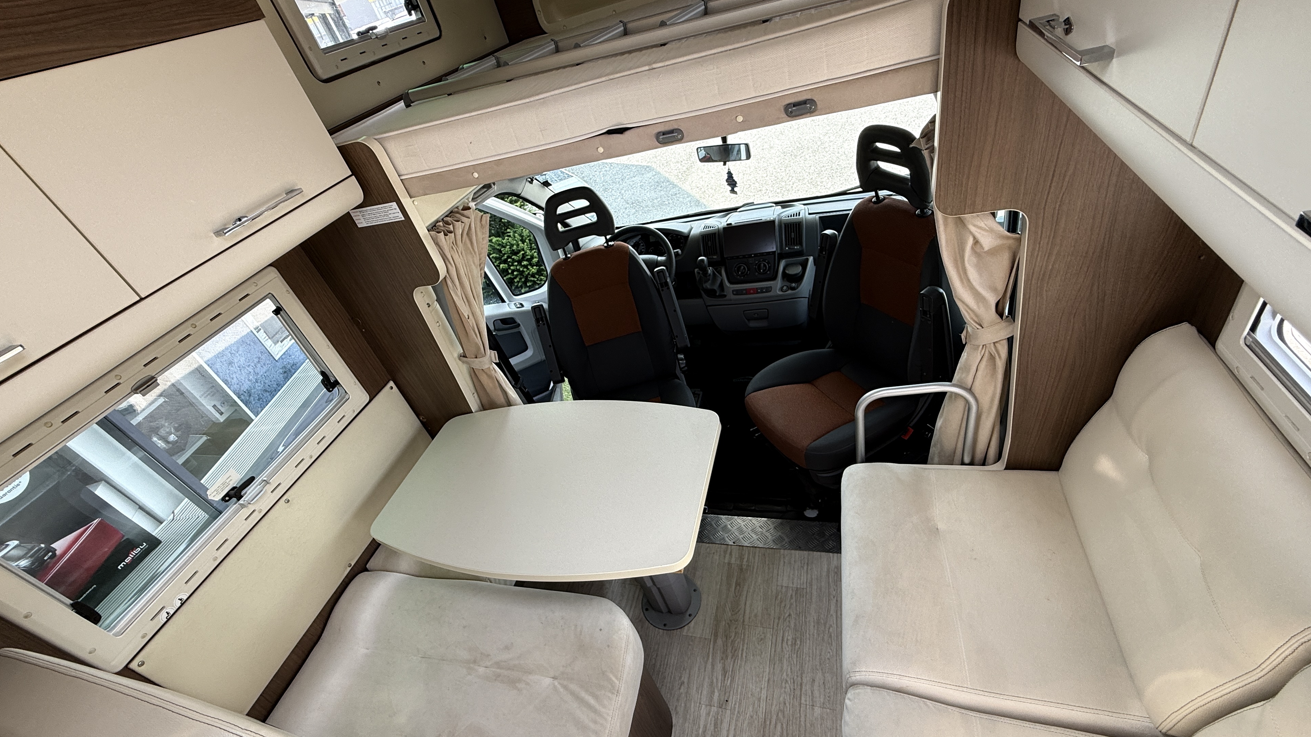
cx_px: 636
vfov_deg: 67.1
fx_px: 556
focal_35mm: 16
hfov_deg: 99.3
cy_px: 378
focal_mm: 2.22
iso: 50
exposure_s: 1/99
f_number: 2.2
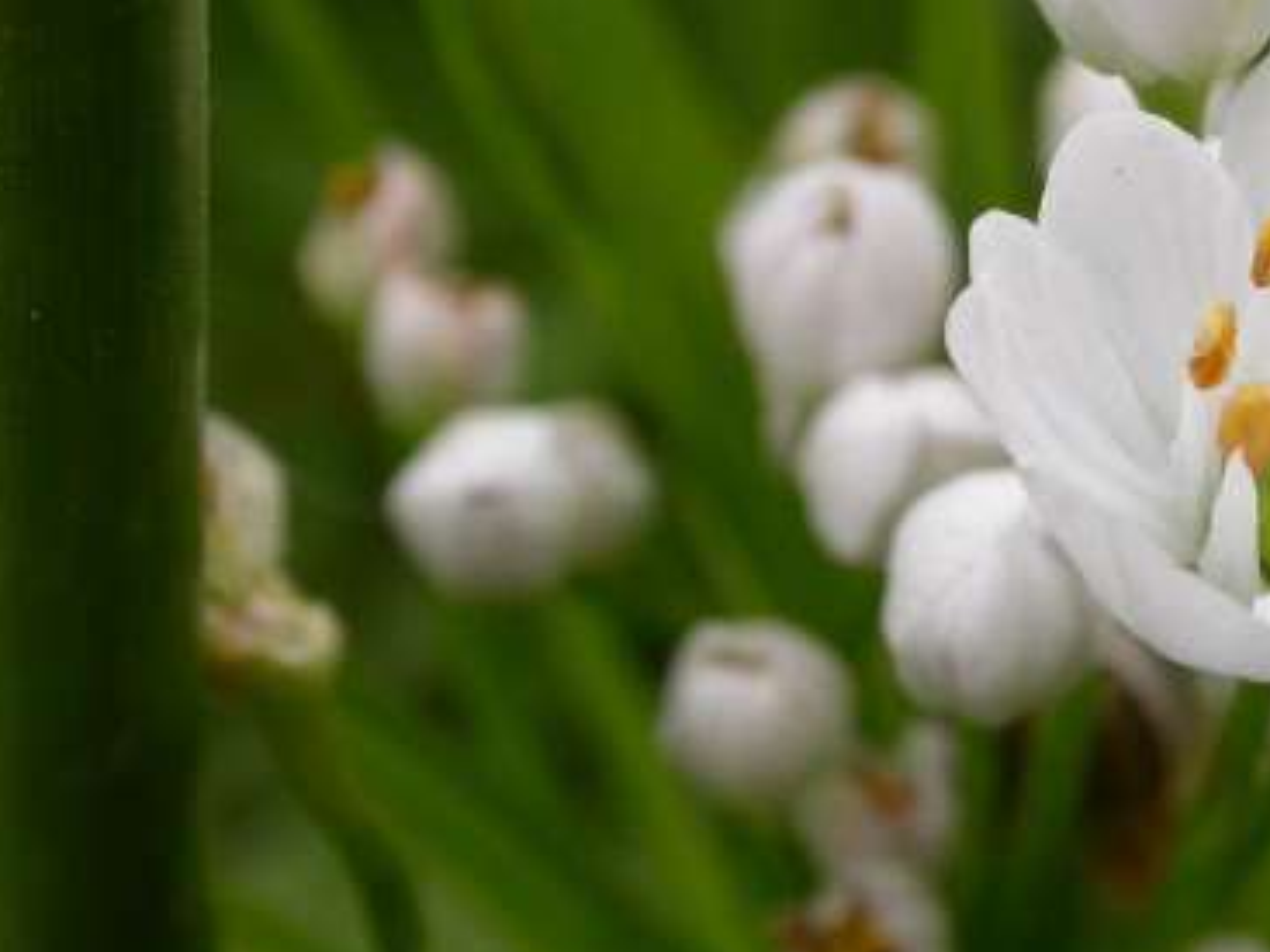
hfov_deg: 11.5
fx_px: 6235
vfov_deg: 8.7
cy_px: 426
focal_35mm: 170
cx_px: 1305
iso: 100
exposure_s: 1/114
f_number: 6.3
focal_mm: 16.2
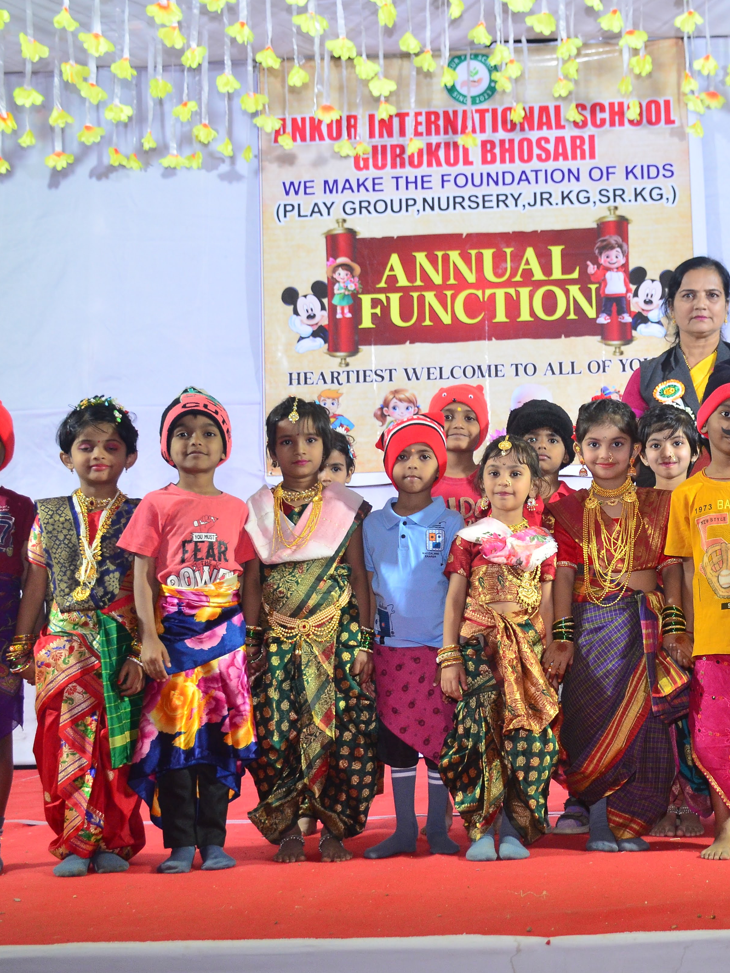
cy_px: 490
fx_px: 1490
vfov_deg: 36.2
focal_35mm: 53
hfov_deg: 26.8
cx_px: 624
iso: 800
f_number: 4
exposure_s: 1/100
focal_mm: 24
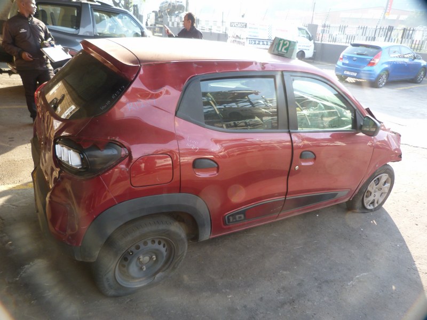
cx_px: 214
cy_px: 160
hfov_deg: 69.4
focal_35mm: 25
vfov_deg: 54.9
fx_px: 308
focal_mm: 4.5
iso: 80
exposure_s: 1/60
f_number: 2.8
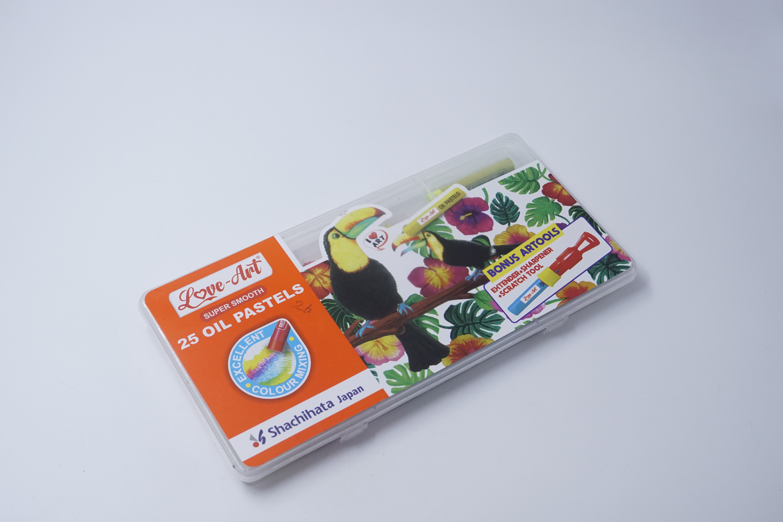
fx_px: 979
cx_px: 392
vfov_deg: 29.9
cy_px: 261
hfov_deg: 43.6
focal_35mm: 45
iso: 1250
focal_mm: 30
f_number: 8
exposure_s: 1/320
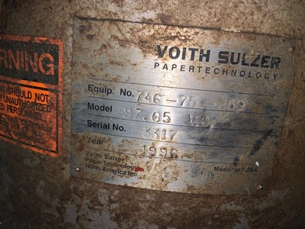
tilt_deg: -12.8
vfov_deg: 53.1
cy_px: 114
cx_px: 152
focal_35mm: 26
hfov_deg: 67.3
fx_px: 229
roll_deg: -5.1
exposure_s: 1/14
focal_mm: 4.25
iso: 25
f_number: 1.8
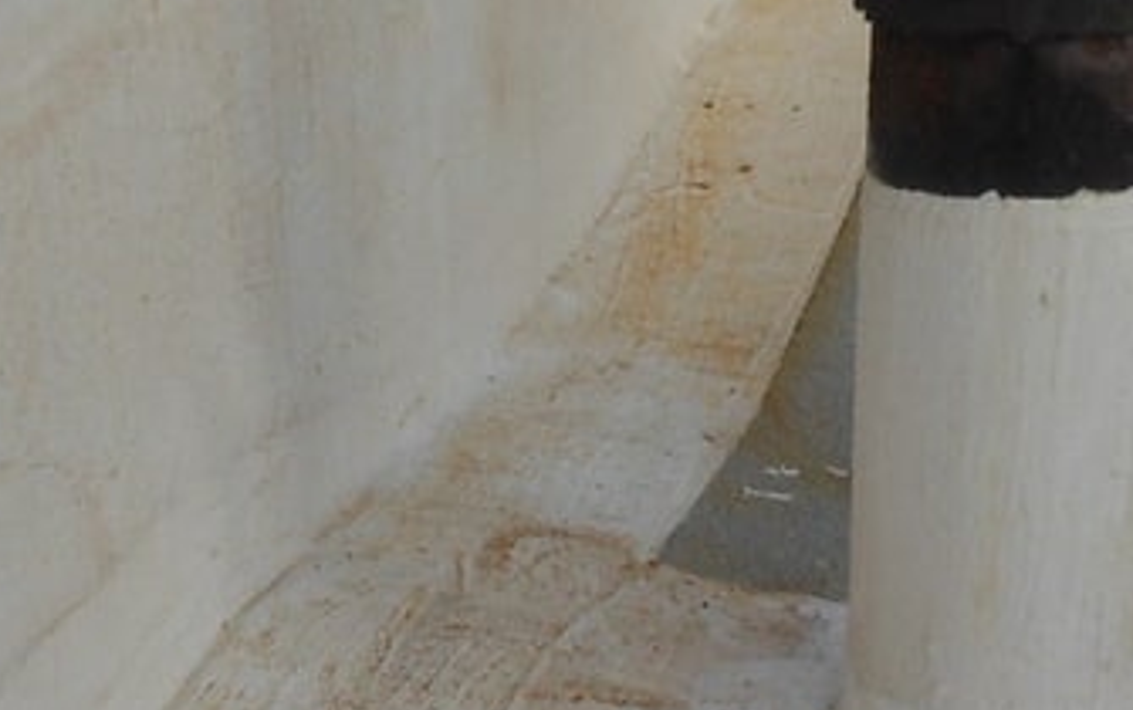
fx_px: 3647
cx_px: 468
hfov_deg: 17.6
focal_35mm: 118
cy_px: 281
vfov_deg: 11.1
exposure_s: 1/160
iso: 80
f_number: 3.7
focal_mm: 5
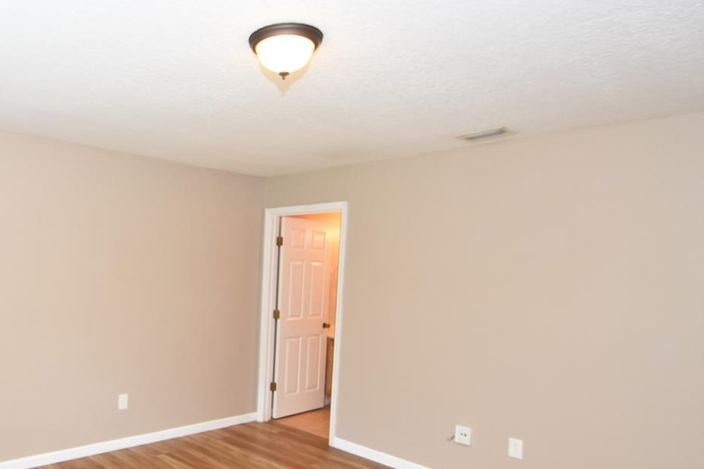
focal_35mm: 26
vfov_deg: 48.6
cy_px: 318
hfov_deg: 66.0
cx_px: 194
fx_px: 508
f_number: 4
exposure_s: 1/60
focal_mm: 10
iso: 560
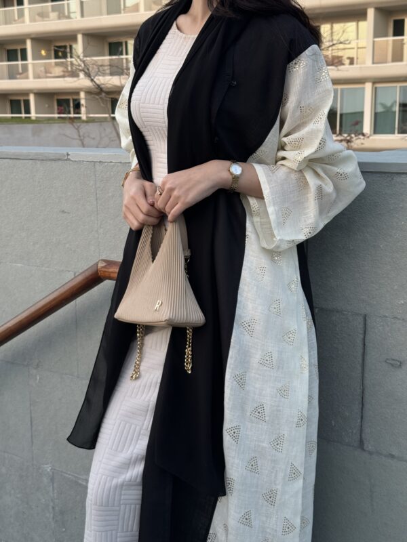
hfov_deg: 30.3
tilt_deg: -11.5
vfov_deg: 39.7
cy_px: 271
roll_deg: +1.5
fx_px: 752
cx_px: 204
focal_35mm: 48
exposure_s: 1/121
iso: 64
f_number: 1.78
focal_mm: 6.86
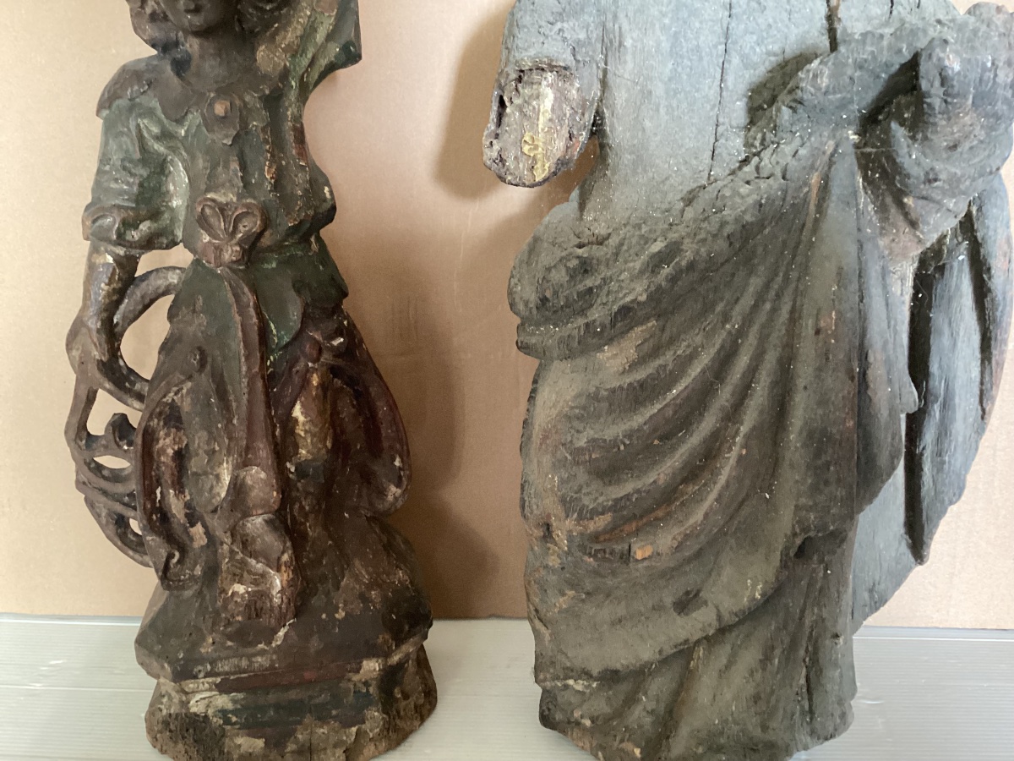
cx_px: 507
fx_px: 908
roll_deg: -3.0
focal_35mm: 31
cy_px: 380
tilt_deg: -22.0
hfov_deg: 58.4
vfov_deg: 45.4
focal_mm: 3.3
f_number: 2.4
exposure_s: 1/25
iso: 500
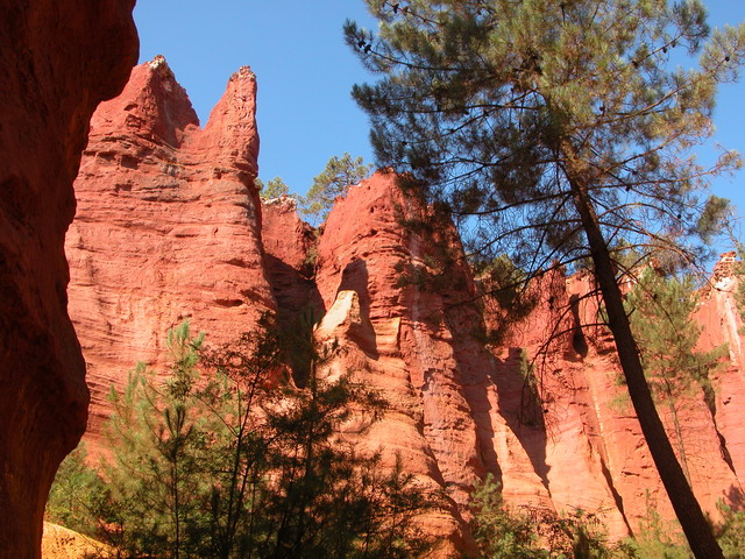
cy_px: 280
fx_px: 753
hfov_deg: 52.6
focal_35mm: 35
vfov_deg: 40.7
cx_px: 372
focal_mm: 8.9
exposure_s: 1/211
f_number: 5
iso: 100
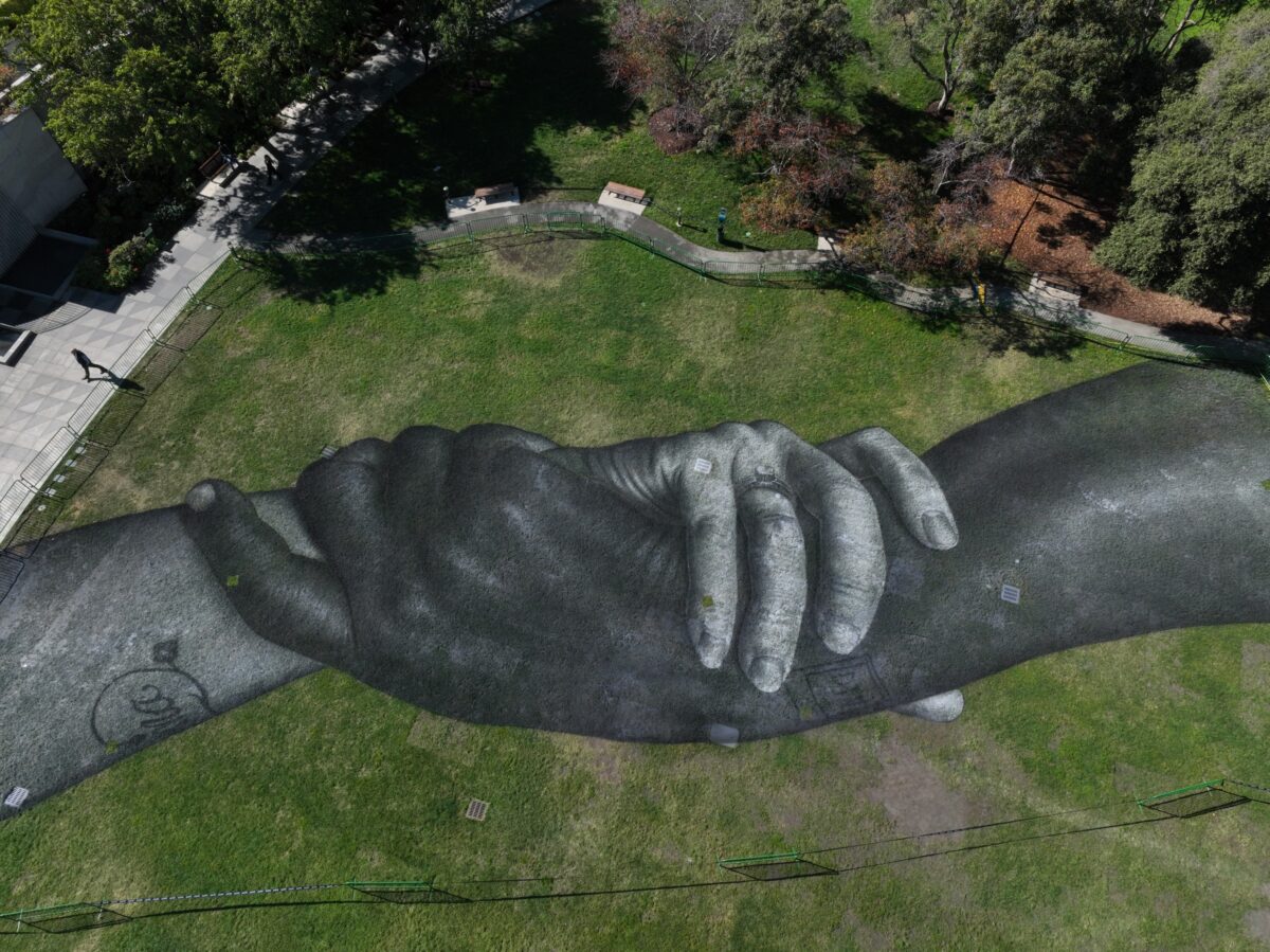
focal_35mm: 24
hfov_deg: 71.6
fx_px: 880
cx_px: 635
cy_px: 476
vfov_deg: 56.8
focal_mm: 12.3
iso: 100
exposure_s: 1/240
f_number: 9
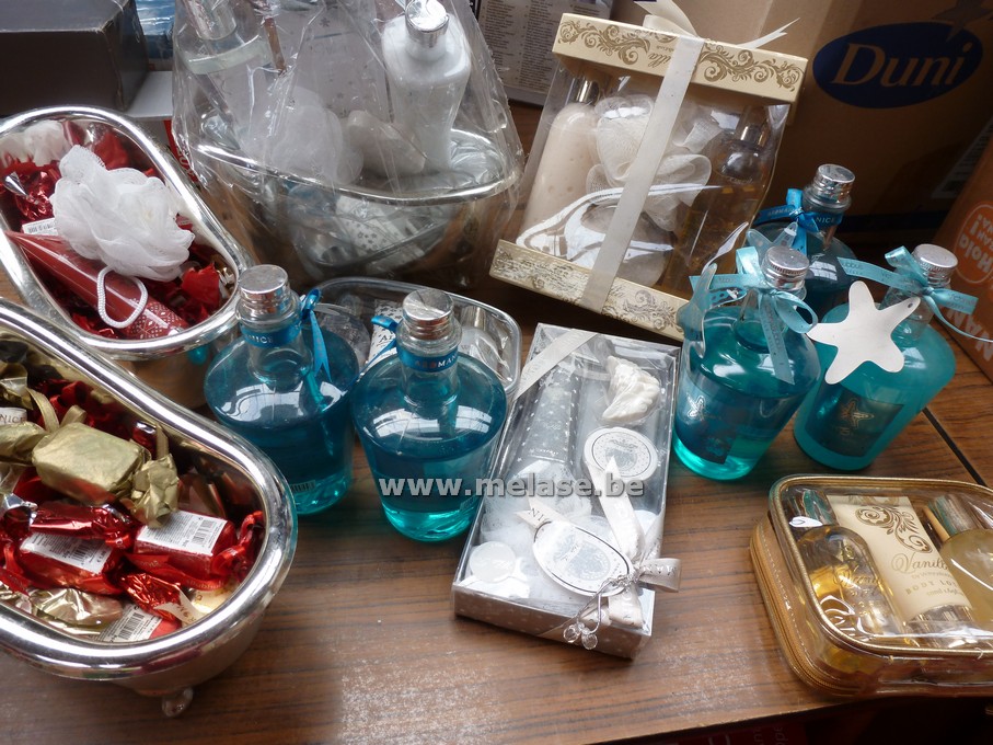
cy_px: 372
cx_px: 496
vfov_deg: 56.8
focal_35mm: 24
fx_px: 688
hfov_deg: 71.6
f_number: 3.3
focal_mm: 4.3
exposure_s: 1/60
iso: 100
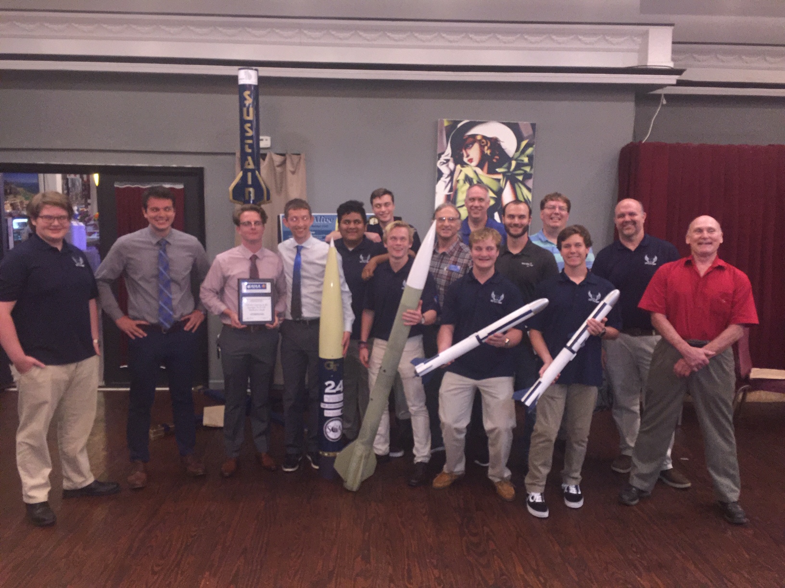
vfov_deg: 48.2
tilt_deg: -7.4
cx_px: 392
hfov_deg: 61.7
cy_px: 294
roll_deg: -2.4
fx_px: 658
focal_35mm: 29
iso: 200
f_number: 2.2
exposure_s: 1/16
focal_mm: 4.15
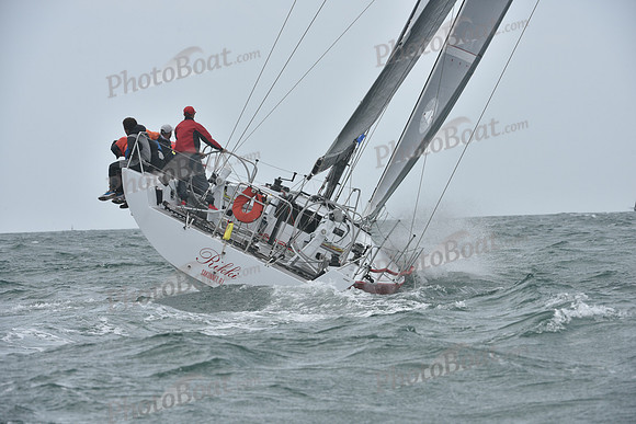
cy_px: 212
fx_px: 3534
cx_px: 318
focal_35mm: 200
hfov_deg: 10.3
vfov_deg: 6.9
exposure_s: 1/1000
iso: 320
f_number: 8
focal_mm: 200
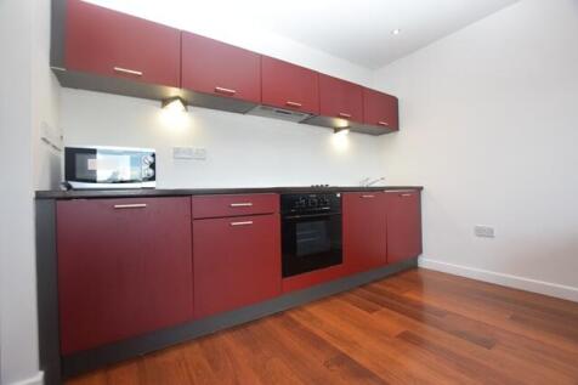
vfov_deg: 77.3
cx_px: 289
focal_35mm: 15
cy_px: 192
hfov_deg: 100.4
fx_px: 241
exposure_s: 1/125
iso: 800
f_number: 5.6
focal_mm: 10
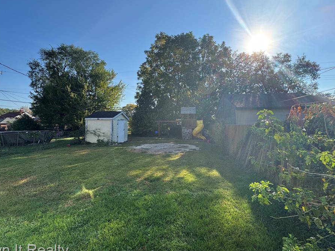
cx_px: 168
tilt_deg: +1.4
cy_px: 118
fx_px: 155
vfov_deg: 78.0
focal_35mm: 16
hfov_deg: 94.5
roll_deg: -0.5
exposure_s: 1/932
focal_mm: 2.22
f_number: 2.2
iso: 50
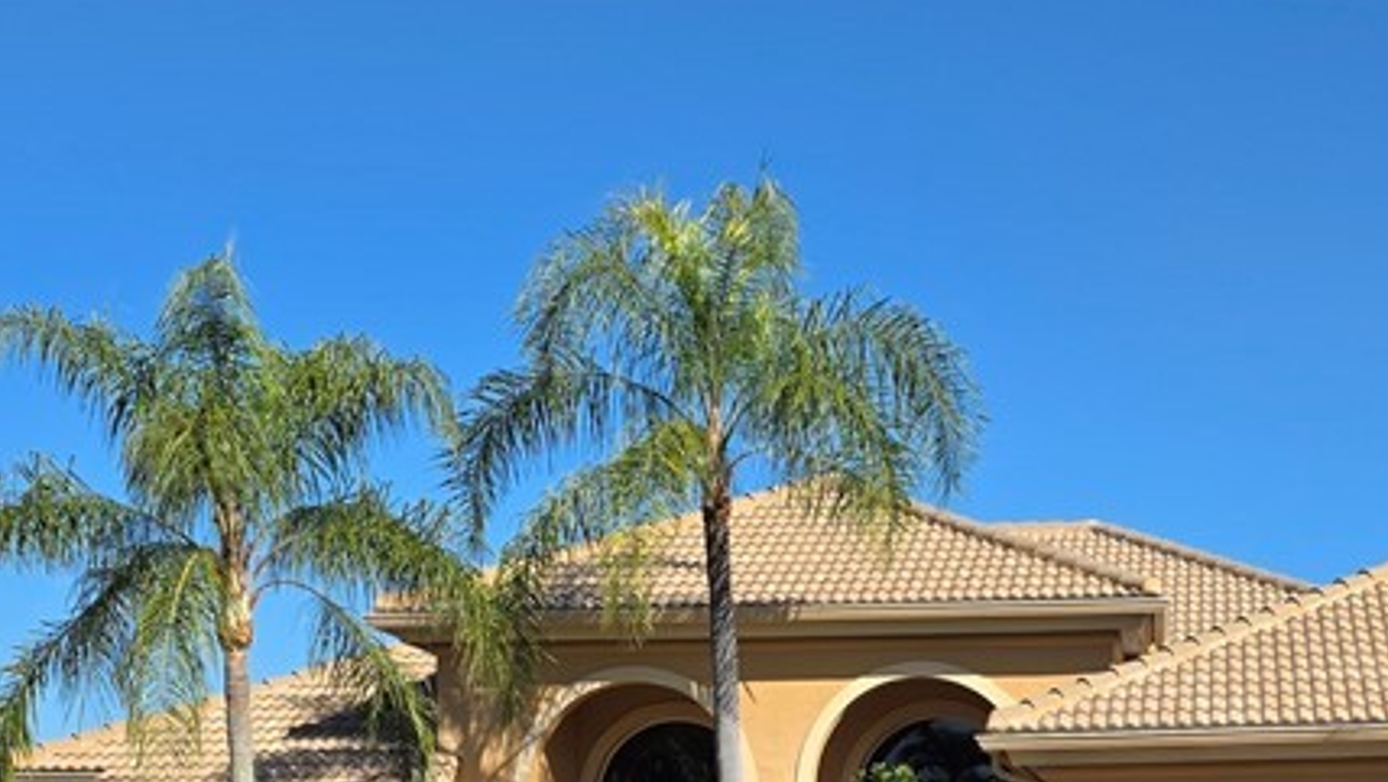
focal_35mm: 60
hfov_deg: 34.5
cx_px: 960
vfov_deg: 18.5
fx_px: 2209
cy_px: 1045
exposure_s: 1/5447
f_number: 1.7
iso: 80
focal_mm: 6.25
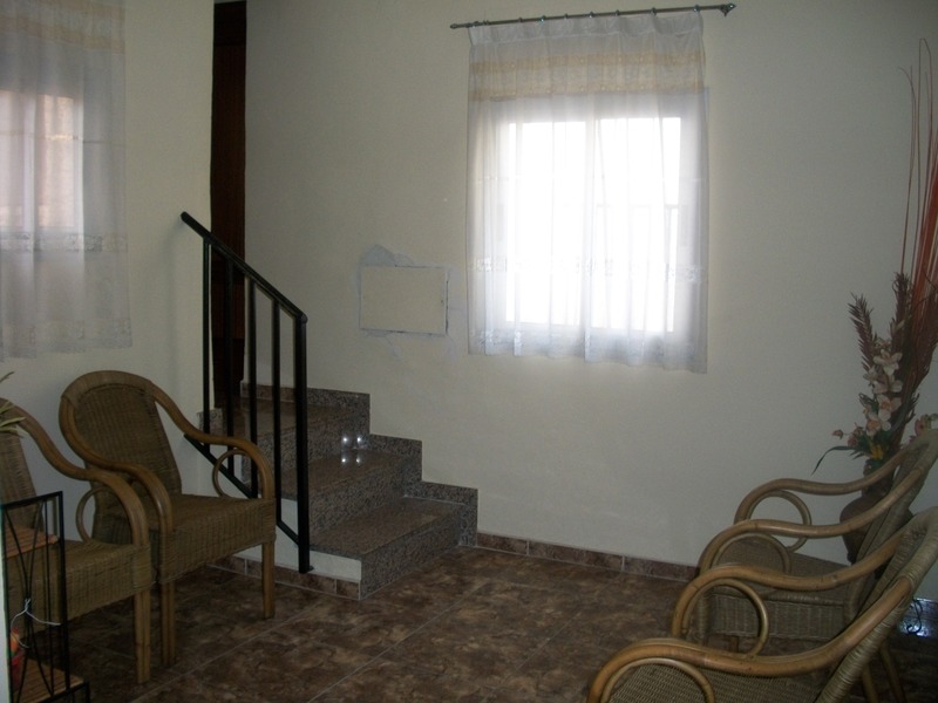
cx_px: 469
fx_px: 948
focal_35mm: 35
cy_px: 352
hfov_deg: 52.6
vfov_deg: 40.7
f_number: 3.1
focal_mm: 6.3
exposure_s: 1/30
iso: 160
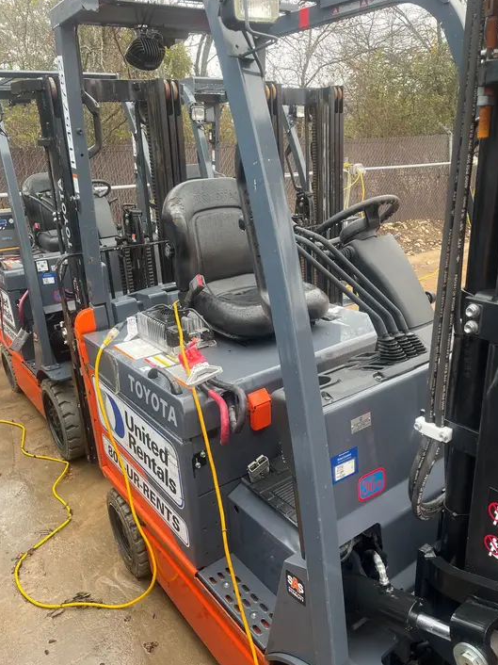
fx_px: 518
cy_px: 339
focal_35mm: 27
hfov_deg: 51.3
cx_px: 256
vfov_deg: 65.3
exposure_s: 1/121
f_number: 1.6
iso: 50
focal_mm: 5.1
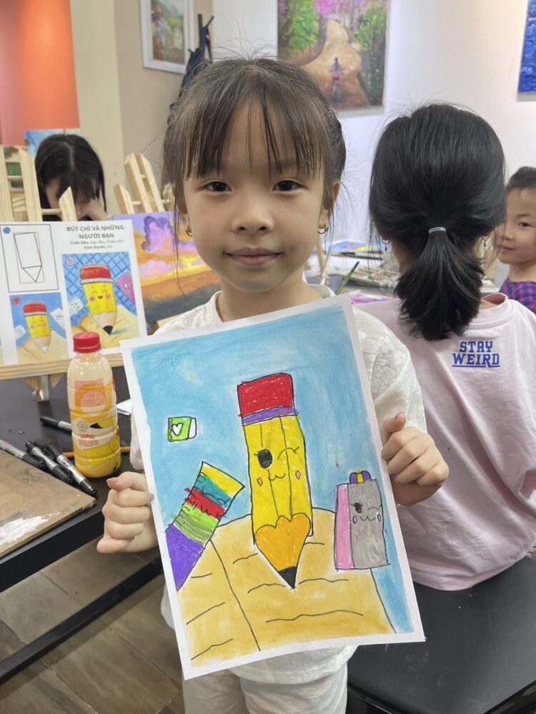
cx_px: 268
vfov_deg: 69.4
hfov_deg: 54.9
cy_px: 357
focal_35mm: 25
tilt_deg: -17.6
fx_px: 516
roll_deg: -0.9
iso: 125
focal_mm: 5.1
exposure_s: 1/100
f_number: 1.6
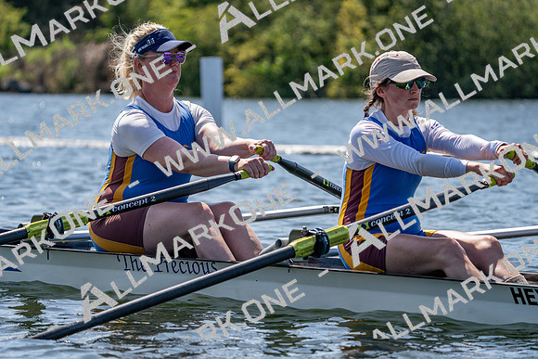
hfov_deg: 10.3
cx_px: 269
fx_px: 2989
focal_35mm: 200
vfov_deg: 6.9
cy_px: 180
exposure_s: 1/2000
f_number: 5.6
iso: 250
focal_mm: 200
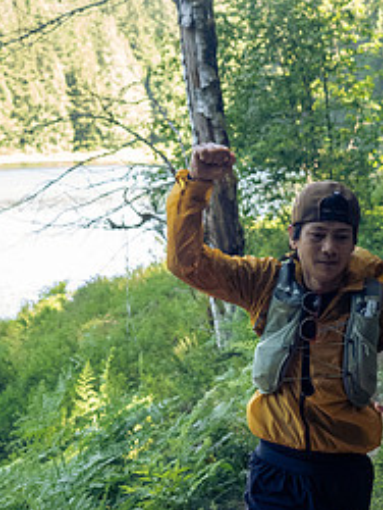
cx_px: 286
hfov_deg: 12.9
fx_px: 1694
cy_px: 412
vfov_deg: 17.0
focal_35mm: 115
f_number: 2.8
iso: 3200
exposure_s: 1/1000
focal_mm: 32
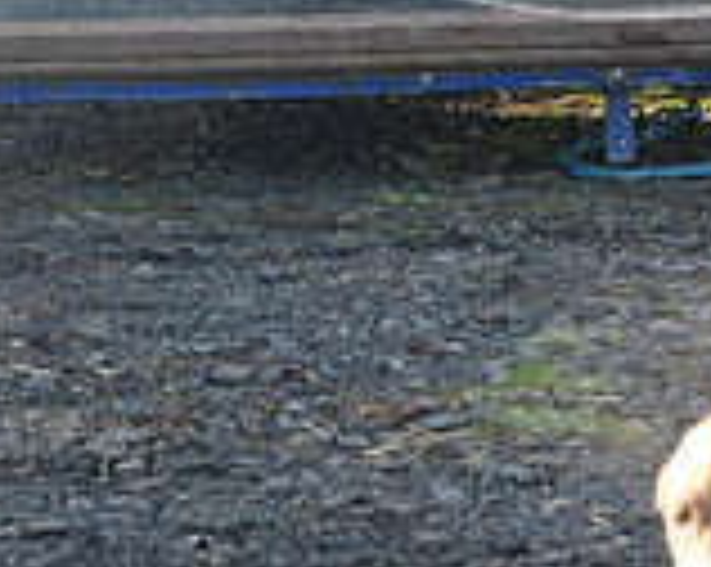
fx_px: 7398
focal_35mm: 352
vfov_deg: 4.3
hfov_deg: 5.5
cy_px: -644
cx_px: 558
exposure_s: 1/200
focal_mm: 102
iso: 1000
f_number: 7.1
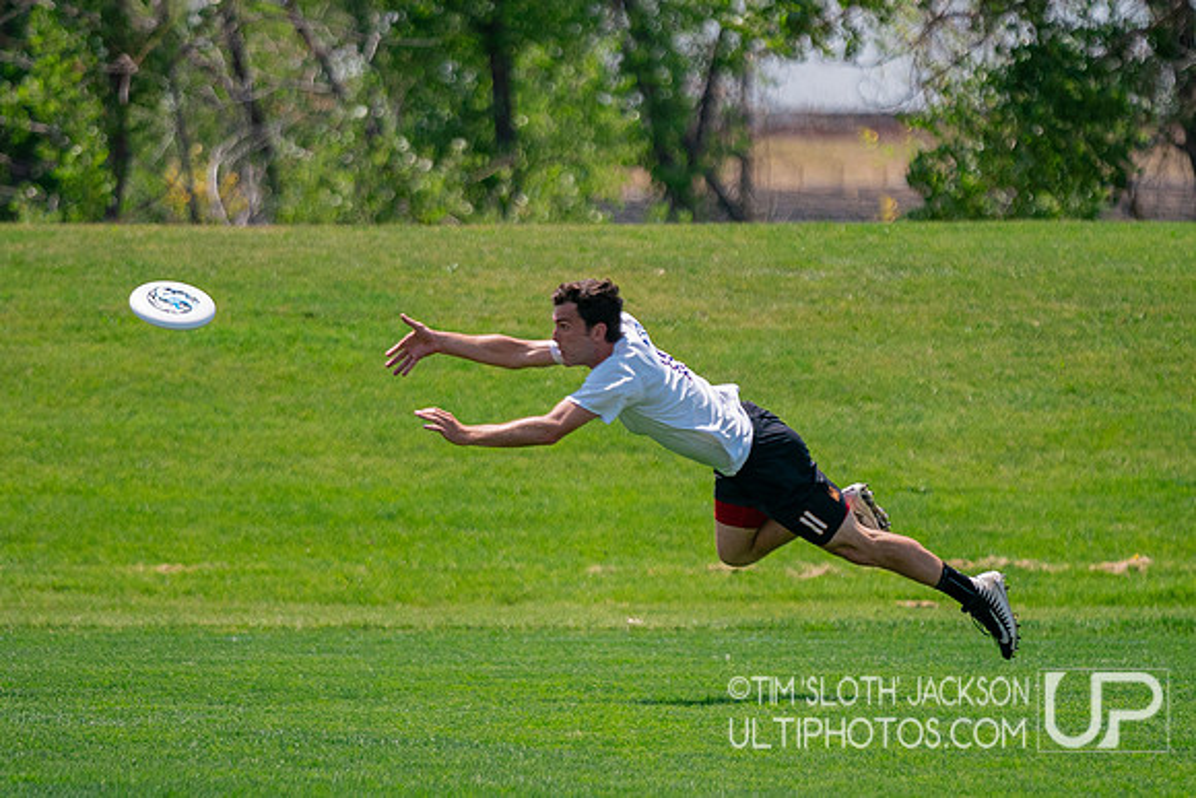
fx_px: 12518
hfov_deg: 5.5
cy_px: 503
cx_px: 613
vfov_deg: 3.7
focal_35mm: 377
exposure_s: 1/10000
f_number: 2.8
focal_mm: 200
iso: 640
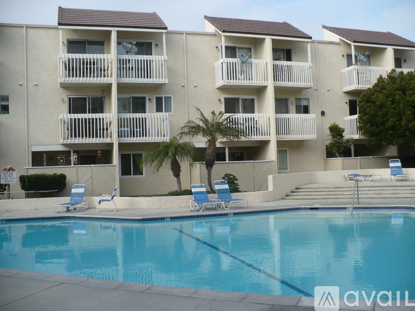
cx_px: 208
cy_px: 156
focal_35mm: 37
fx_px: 444
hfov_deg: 50.1
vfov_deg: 38.7
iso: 100
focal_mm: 6.1
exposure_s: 1/1000
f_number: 2.8
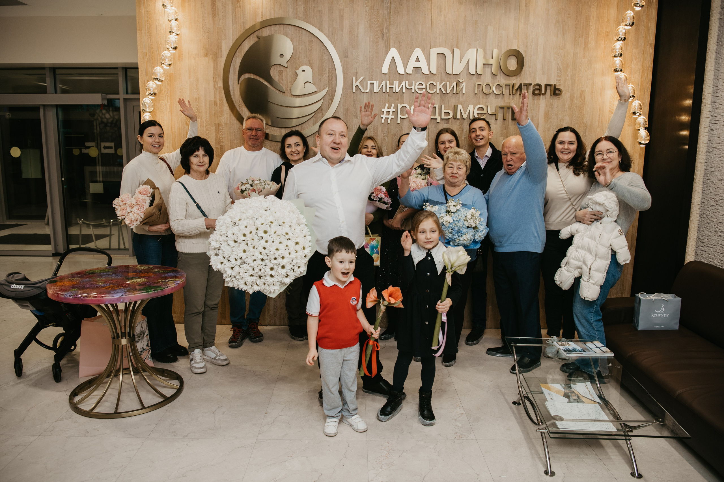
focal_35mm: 27
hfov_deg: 67.4
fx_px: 543
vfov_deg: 47.9
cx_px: 362
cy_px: 241
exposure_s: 1/160
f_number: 4
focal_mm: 27
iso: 200
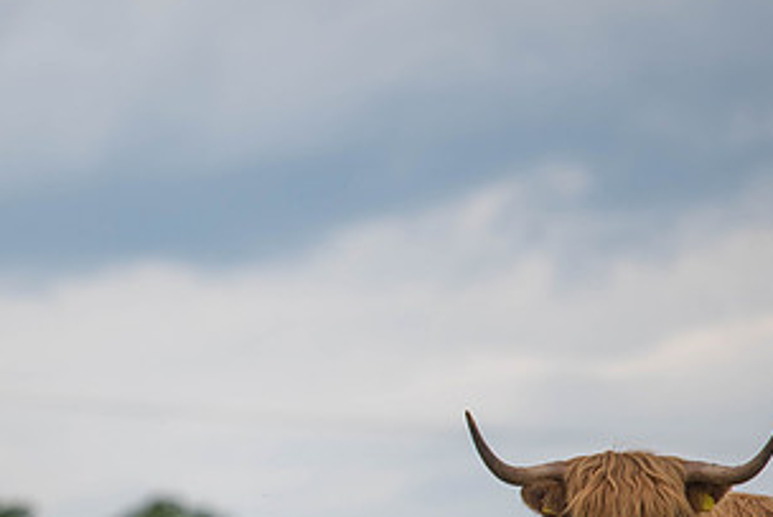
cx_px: 206
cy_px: 478
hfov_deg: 2.4
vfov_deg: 1.6
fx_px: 18431
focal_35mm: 858
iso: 100
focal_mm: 300
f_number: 4
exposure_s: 1/640
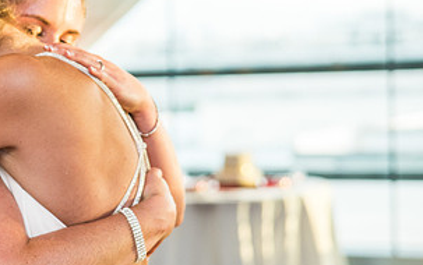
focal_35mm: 146
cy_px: 151
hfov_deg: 14.2
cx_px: 41
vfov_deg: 9.0
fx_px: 1685
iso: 640
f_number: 2.8
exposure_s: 1/125
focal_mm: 70
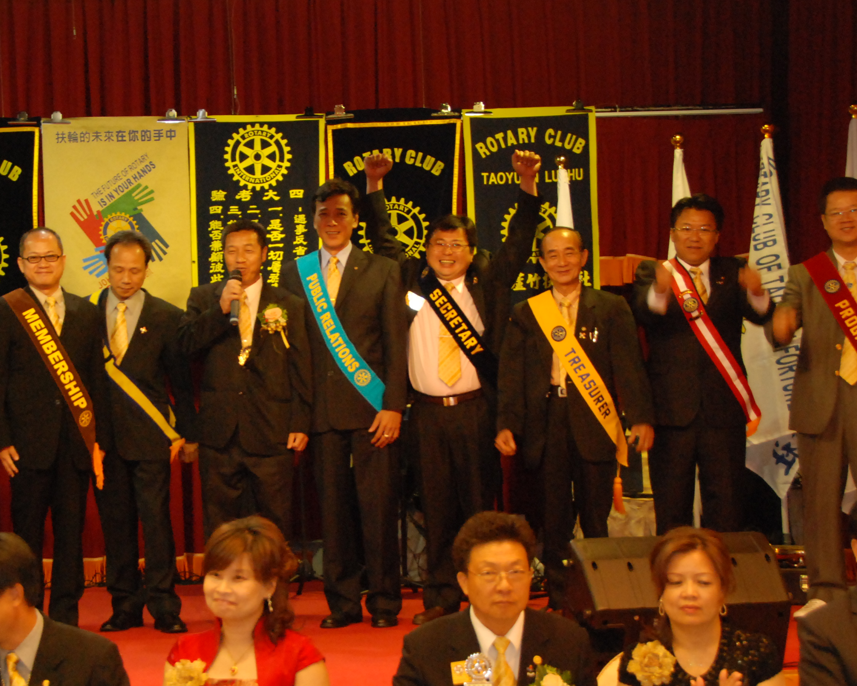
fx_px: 1978
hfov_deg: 24.3
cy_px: 396
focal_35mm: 78
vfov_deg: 19.6
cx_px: 278
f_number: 5.6
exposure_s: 1/60
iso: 1250
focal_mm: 32
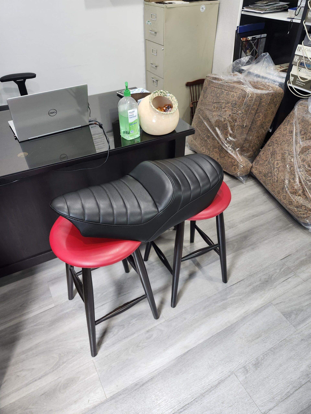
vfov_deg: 73.9
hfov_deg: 58.9
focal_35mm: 23
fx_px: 276
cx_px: 156
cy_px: 207
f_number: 1.8
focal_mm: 5.54
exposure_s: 1/120
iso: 320
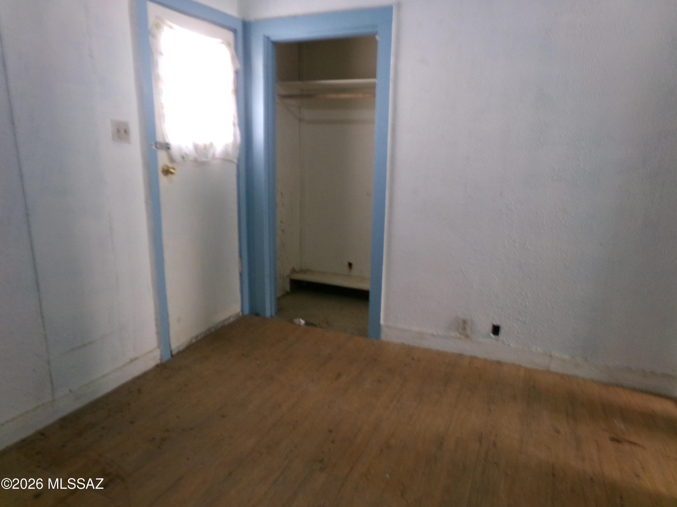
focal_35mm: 24
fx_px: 469
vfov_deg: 56.8
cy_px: 254
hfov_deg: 71.6
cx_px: 338
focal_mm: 4.3
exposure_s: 1/17
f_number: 3.7
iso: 361
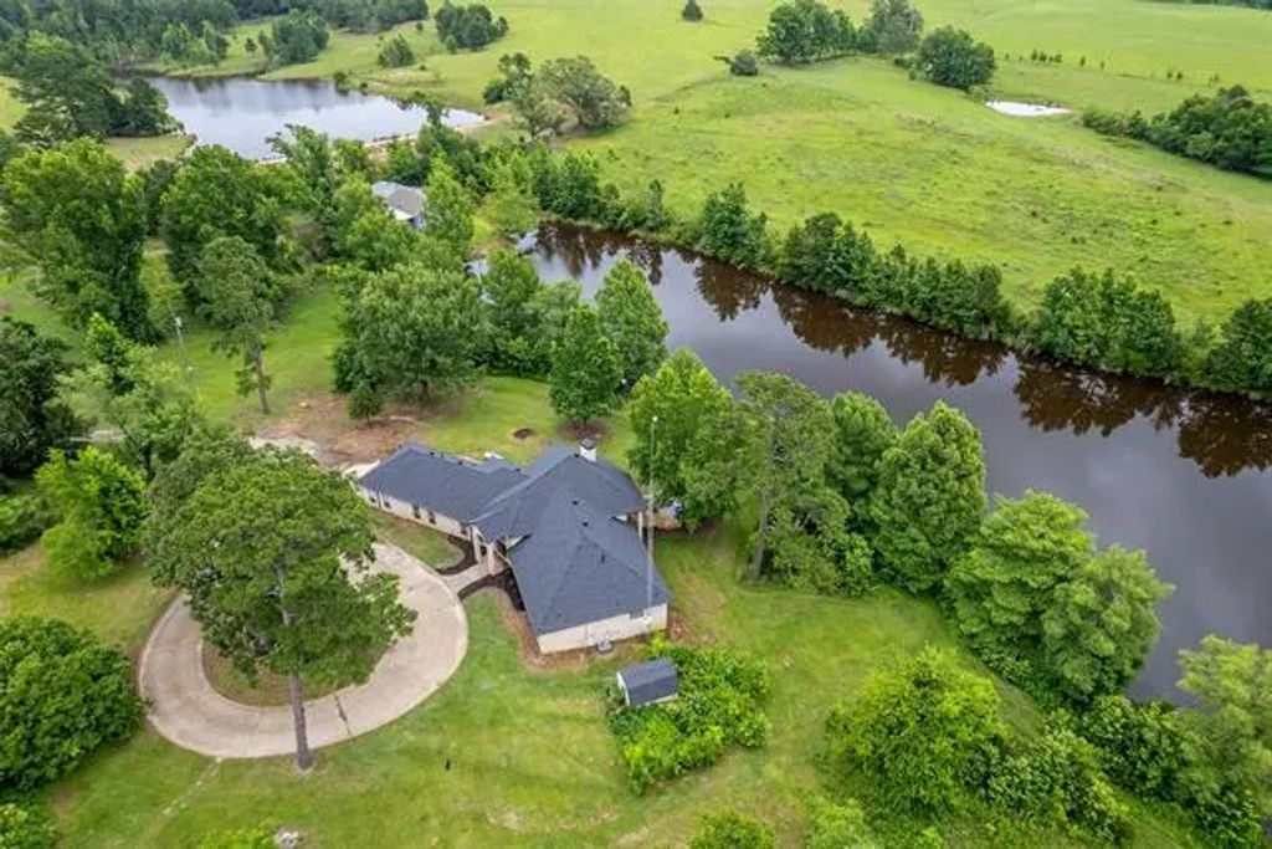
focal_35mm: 22
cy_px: 424
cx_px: 636
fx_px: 777
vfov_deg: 57.2
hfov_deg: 78.6
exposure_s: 1/500
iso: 100
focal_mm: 8.38
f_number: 2.8
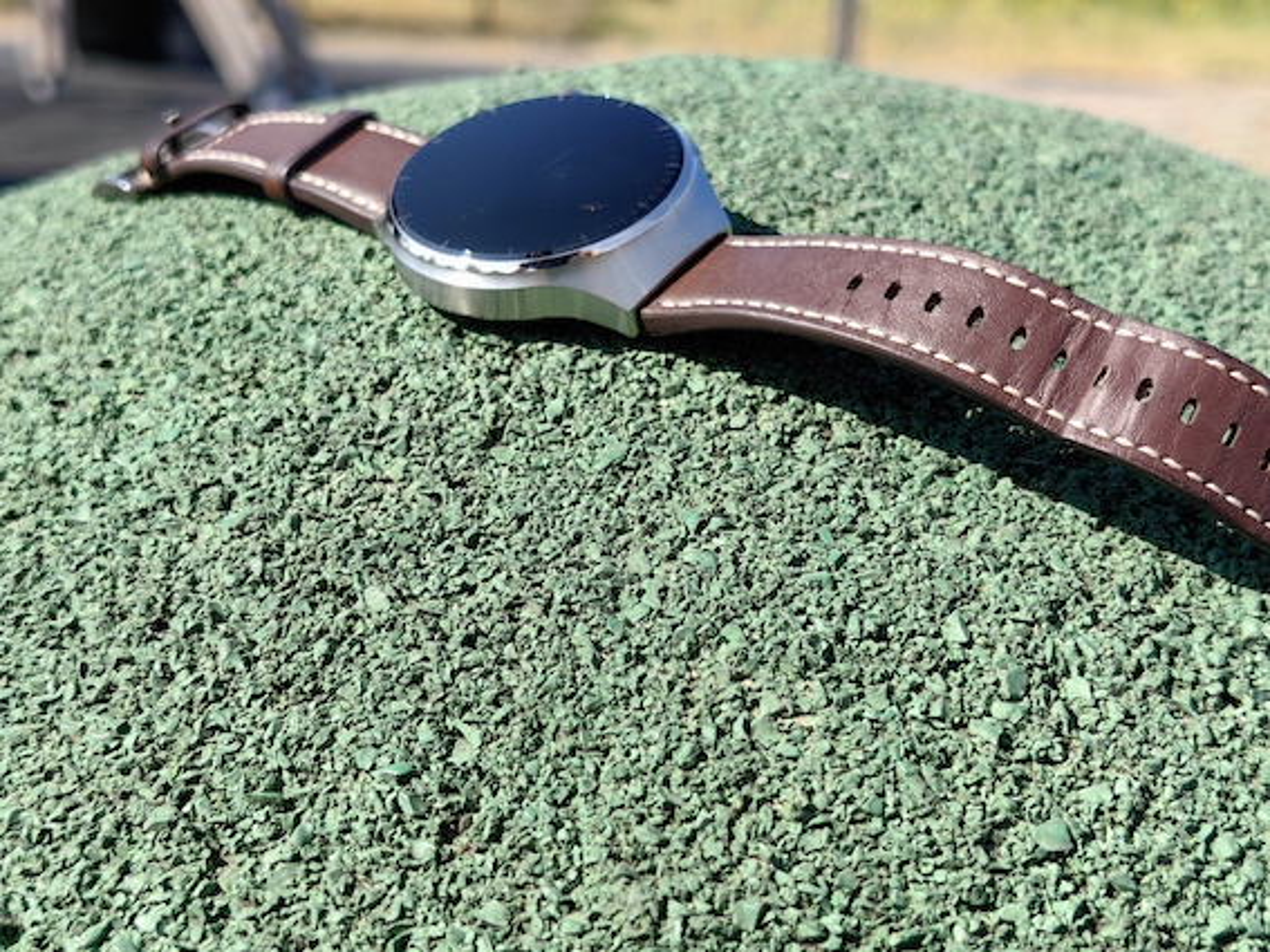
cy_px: 476
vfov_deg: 27.0
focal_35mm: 54
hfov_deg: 35.6
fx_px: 1981
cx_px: 635
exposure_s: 1/3077
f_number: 1.4
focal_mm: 6.35
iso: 80
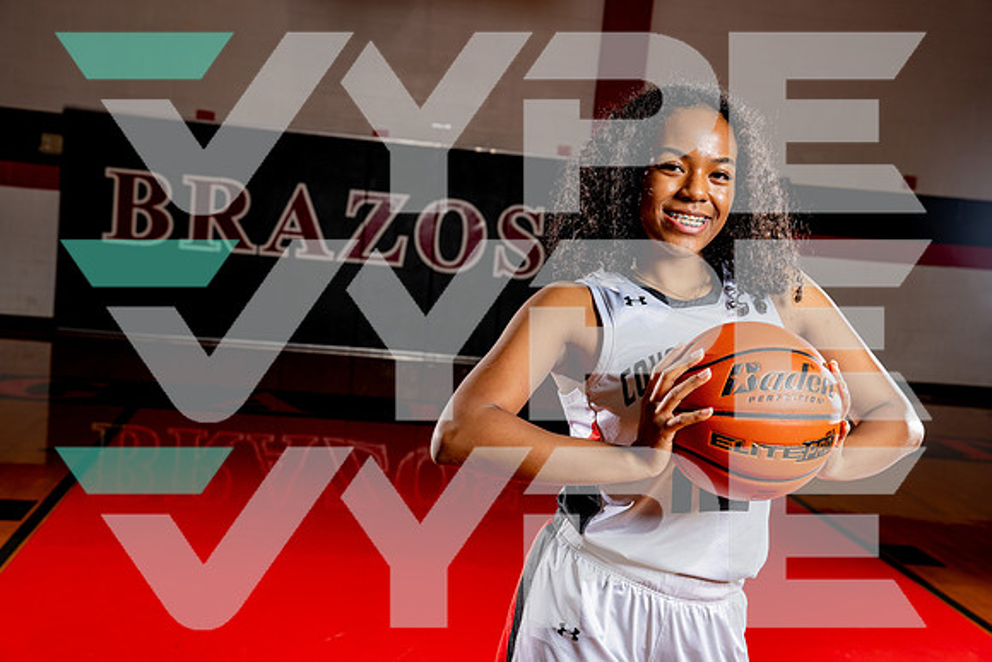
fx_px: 1213
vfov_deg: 30.5
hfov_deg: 44.5
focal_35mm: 44
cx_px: 496
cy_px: 331
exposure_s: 1/250
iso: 100
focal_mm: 44
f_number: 5.6
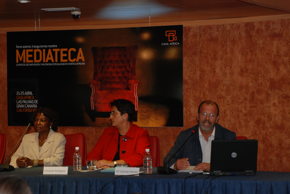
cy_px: 92
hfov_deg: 20.6
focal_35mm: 99
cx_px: 143
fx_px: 798
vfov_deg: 13.9
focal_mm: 62
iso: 400
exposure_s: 1/60
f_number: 5.3
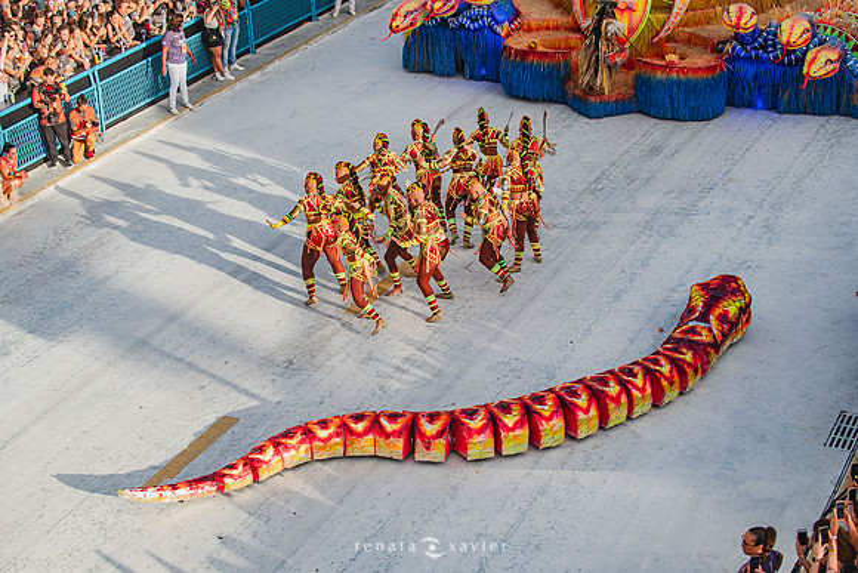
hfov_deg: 28.8
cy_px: 286
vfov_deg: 19.5
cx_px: 429
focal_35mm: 70
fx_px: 1669
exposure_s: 1/800
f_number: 5.6
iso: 200
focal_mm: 70
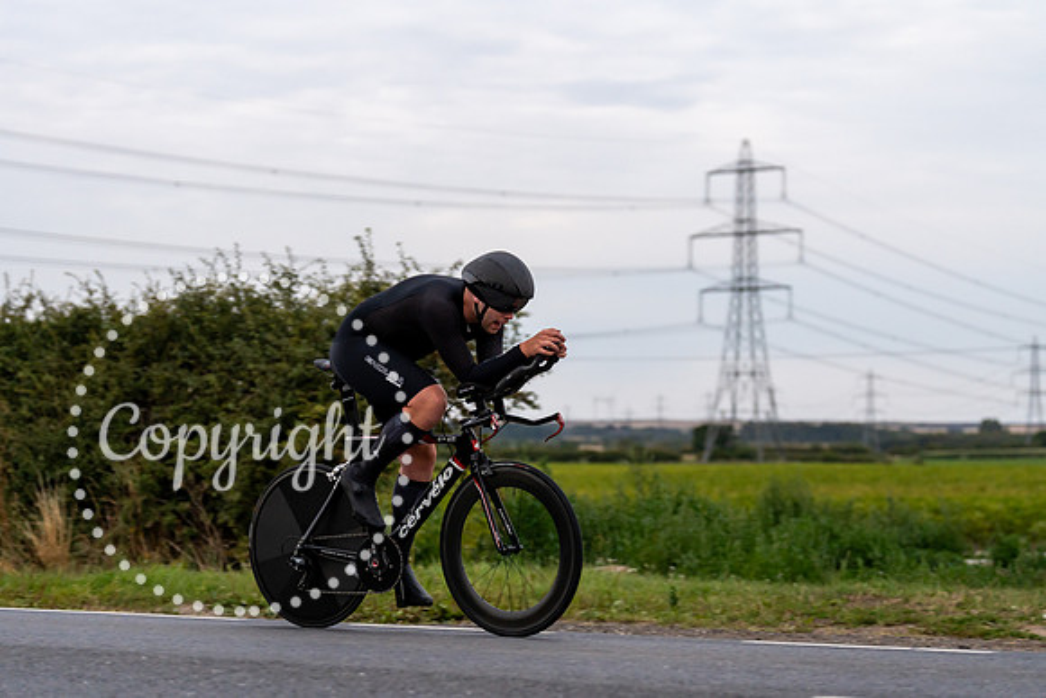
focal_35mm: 83
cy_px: 349
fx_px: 2412
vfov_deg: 16.5
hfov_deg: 24.5
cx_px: 523
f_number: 3.2
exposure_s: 1/800
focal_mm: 83
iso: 1600
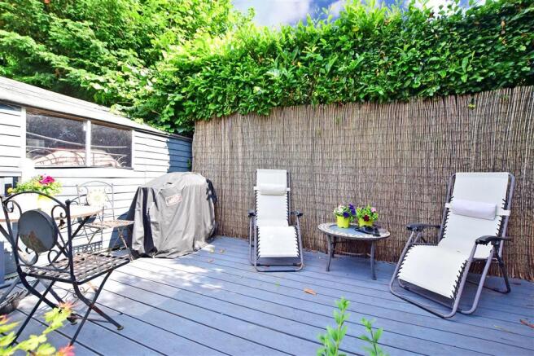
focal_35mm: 15
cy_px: 178
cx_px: 267
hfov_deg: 100.4
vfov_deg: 77.3
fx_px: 222
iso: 500
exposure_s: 1/400
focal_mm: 10
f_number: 8
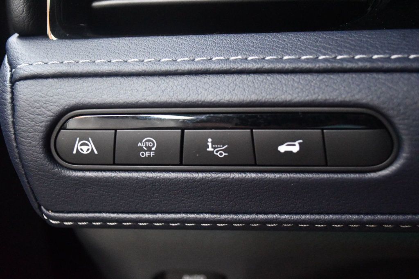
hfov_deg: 41.1
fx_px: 558
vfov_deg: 28.1
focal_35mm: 48
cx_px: 210
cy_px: 140
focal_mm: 32
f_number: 4.8
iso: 9000
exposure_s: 1/60
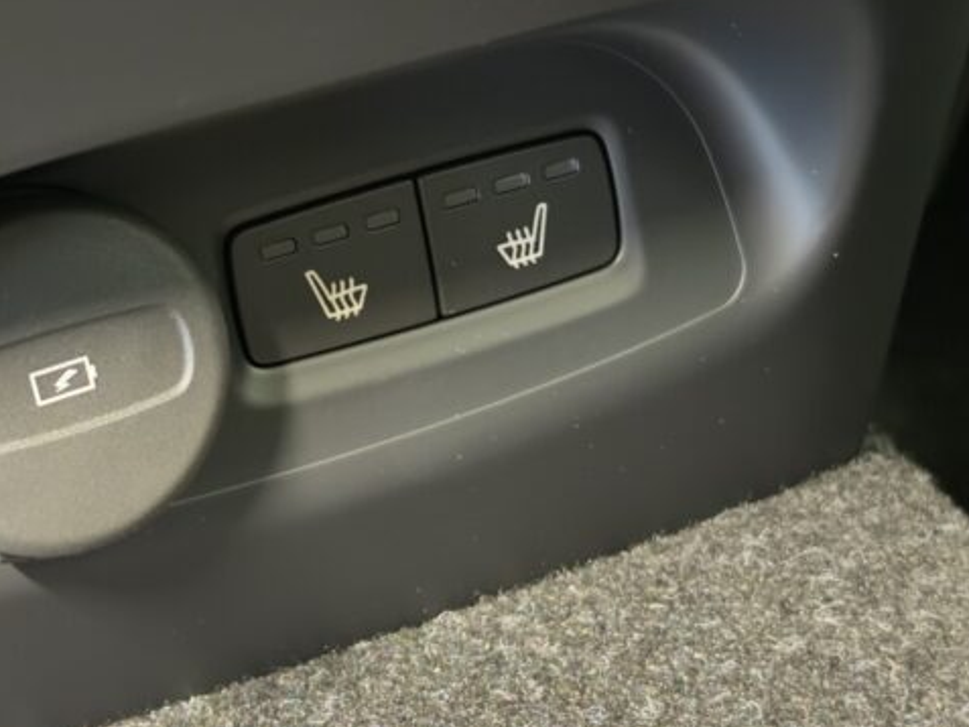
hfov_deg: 19.0
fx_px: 2884
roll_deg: +1.9
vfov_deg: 14.4
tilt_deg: -36.7
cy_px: 335
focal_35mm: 103
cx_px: 319
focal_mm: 6.76
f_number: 1.78
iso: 400
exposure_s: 1/5
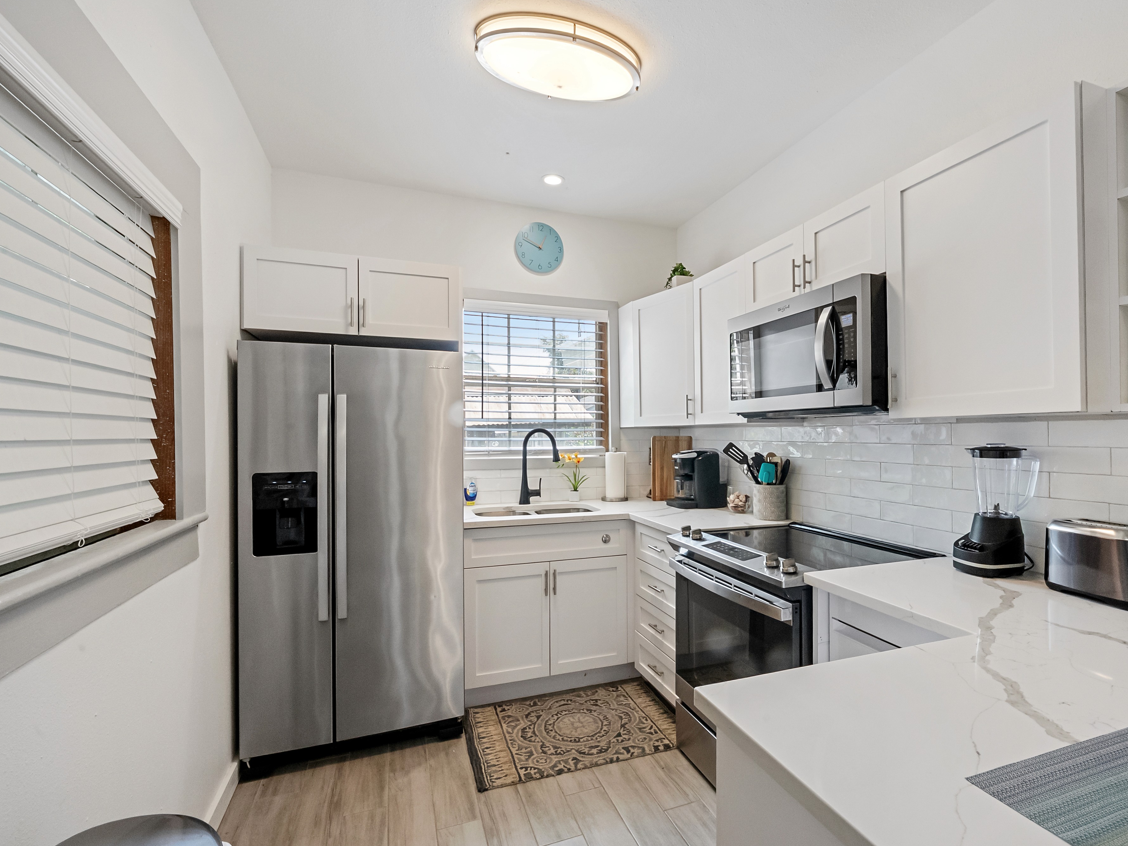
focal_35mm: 16
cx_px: 610
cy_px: 413
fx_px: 521
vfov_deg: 78.1
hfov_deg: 94.3
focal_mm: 14
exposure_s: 1/30
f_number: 16
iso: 6400
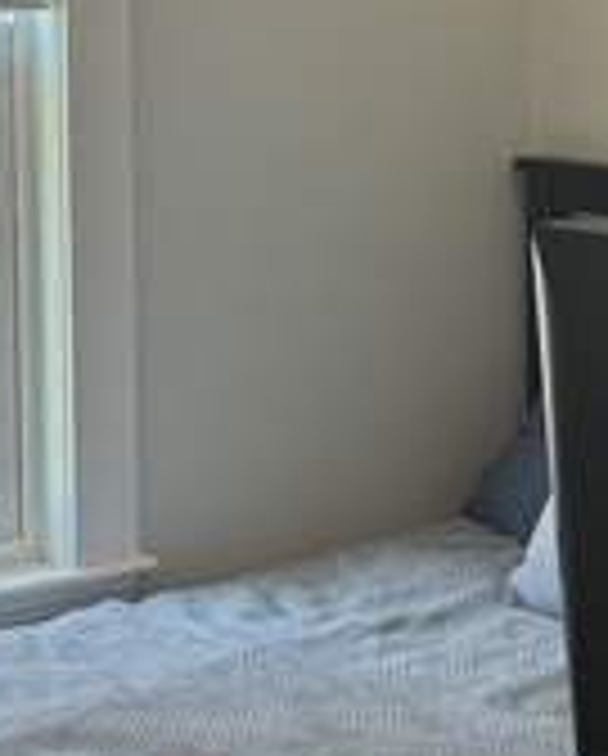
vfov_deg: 17.7
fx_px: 2400
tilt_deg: -4.7
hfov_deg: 14.4
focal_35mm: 107
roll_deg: +1.0
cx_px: 374
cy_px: 99
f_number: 1.78
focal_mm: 6.76
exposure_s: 1/60
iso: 160
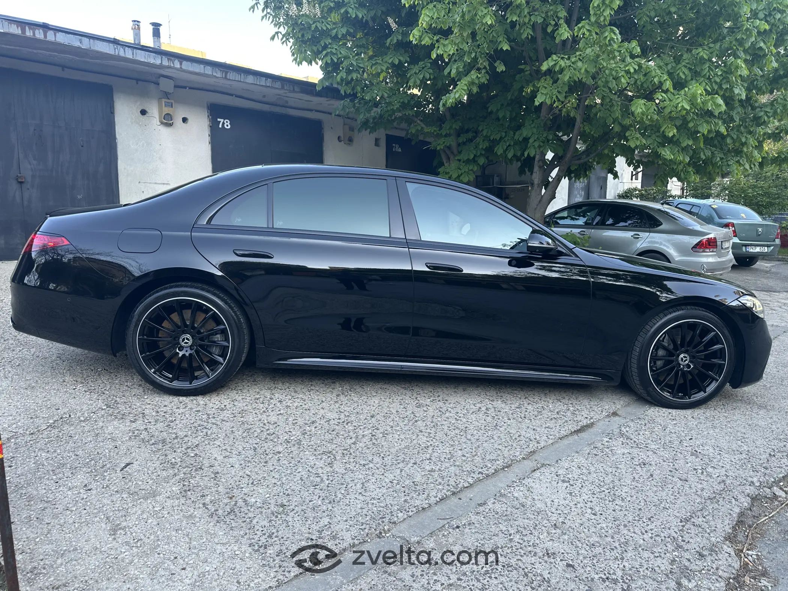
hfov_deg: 71.6
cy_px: 296
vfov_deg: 56.8
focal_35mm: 24
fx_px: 546
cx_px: 394
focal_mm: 6.86
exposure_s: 1/177
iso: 64
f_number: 1.78
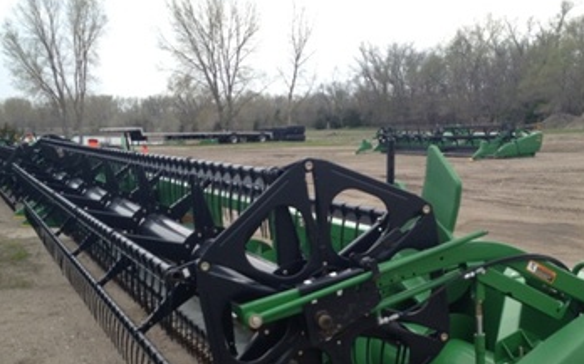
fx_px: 923
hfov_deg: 35.1
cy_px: 310
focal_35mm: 58
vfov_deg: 21.9
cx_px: 332
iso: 50
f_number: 2.4
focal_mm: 4.28
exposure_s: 1/1082
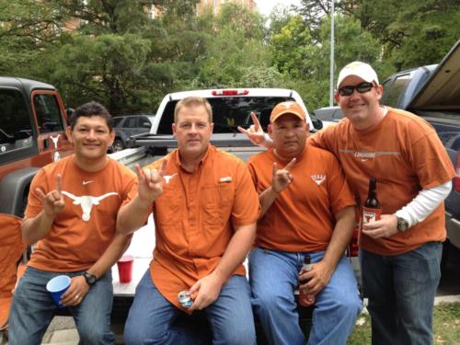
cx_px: 230
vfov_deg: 40.7
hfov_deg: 52.6
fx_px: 465
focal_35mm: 35
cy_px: 172
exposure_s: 1/279
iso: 64
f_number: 2.4
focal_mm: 4.28
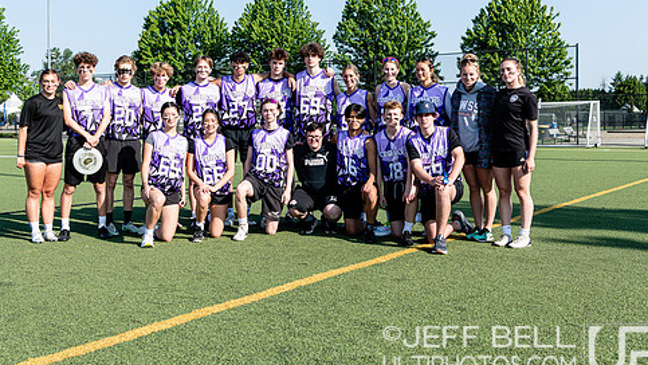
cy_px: 132
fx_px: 756
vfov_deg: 27.0
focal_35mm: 44
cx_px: 294
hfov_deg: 46.3
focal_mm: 35
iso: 64
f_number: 5.6
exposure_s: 1/250
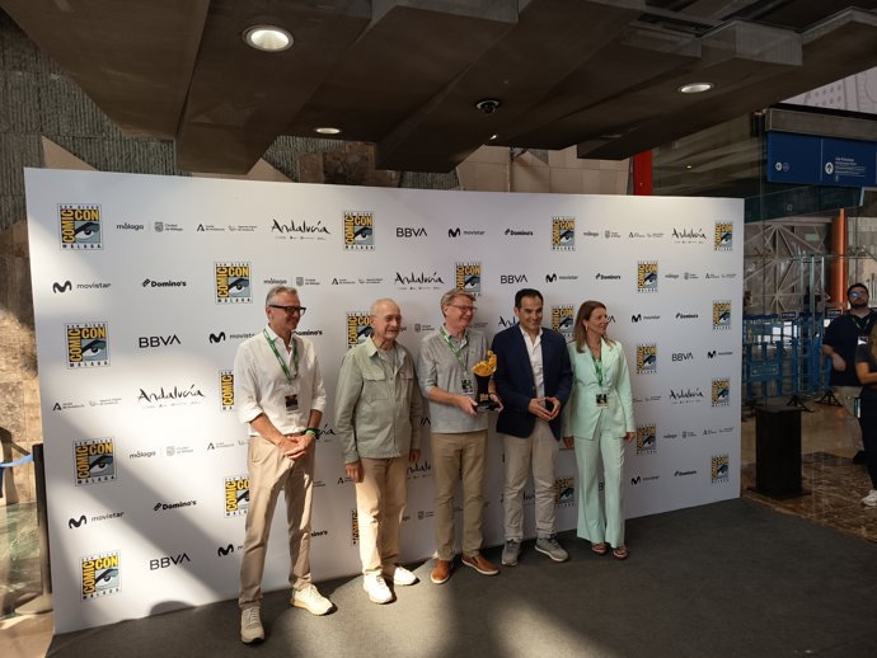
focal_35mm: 24
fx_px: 608
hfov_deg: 71.6
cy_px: 329
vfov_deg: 56.8
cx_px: 438
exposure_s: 1/50
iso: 166
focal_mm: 5.24
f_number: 1.7
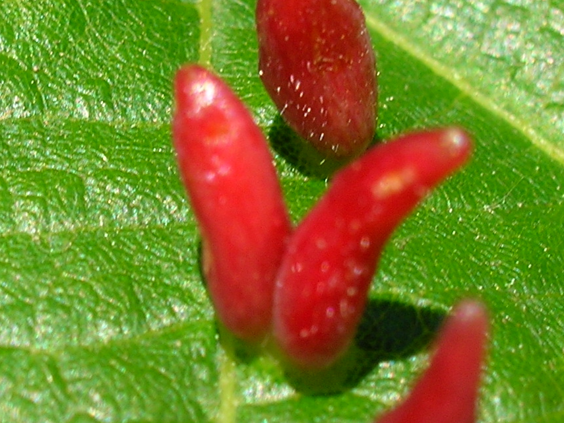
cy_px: 199
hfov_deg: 16.0
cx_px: 162
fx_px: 2004
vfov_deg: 12.0
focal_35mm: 123
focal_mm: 7.7
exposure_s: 1/202
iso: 50
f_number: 5.4
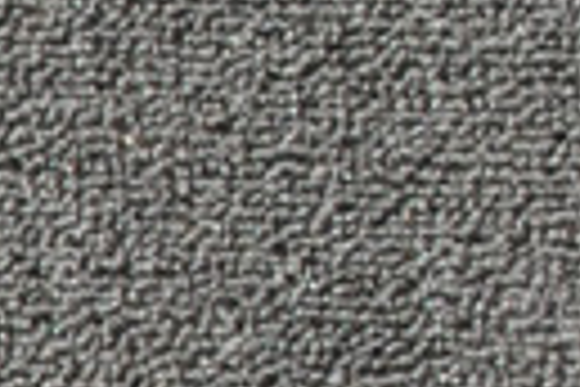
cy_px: 902
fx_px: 6380
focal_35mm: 396
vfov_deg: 3.4
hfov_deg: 4.8
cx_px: -1664
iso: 100
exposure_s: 1/250
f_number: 8
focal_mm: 34
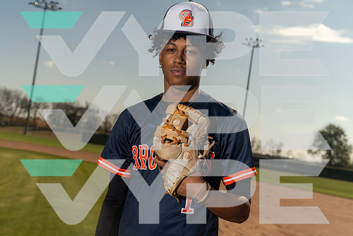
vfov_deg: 27.0
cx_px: 176
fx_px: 490
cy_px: 118
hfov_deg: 39.6
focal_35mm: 50
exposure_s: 1/200
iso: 500
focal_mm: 50
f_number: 5
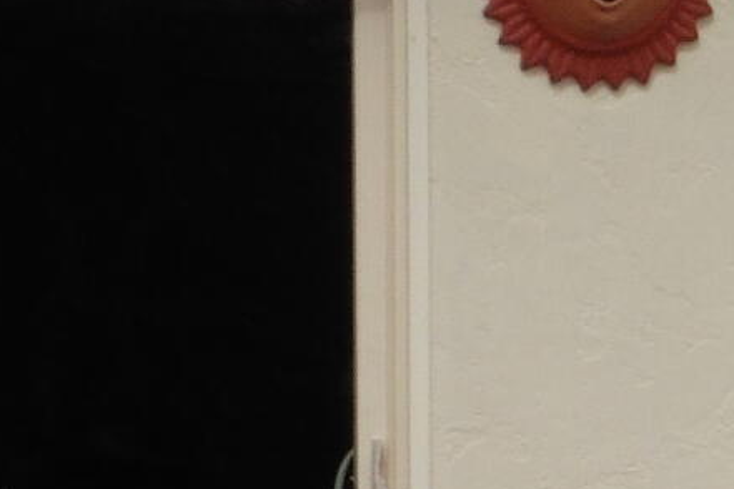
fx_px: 9521
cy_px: 414
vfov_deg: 2.9
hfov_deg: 4.4
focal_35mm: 467
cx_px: 1207
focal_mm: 11.7
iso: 100
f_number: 5.6
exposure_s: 1/500
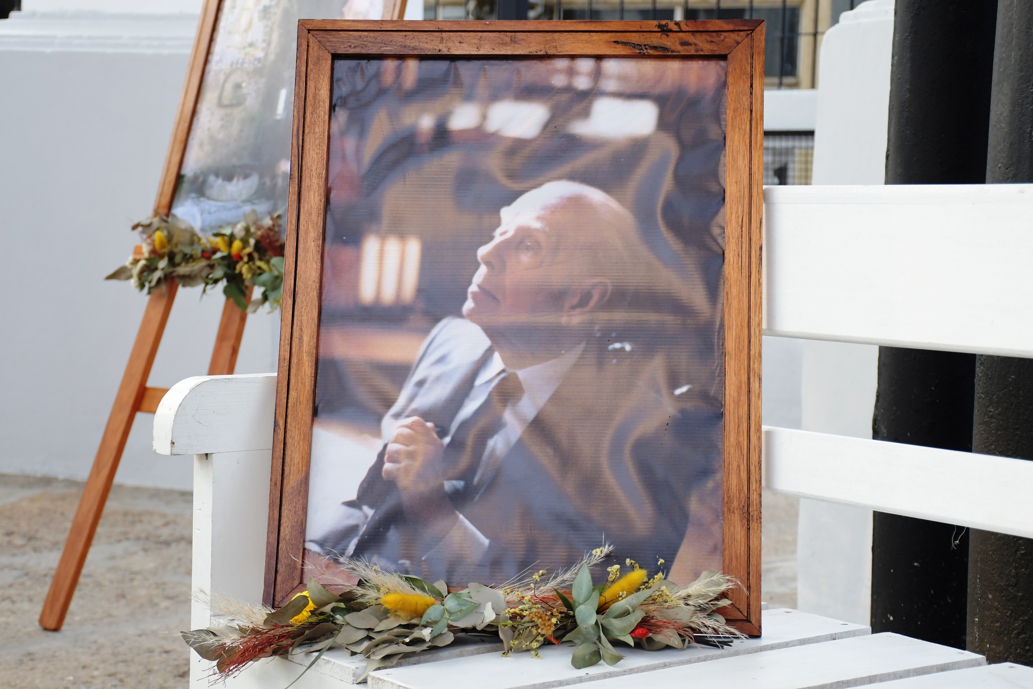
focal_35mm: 72
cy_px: 344
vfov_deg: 18.9
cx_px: 516
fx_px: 2066
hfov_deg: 28.1
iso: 1000
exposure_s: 1/500
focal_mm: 48
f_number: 4.5
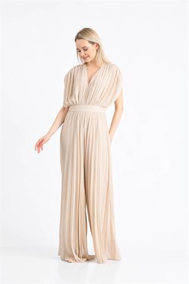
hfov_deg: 13.7
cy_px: 142
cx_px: 94
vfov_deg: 20.4
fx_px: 787
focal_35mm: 100
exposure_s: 1/125
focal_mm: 100
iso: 100
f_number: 9
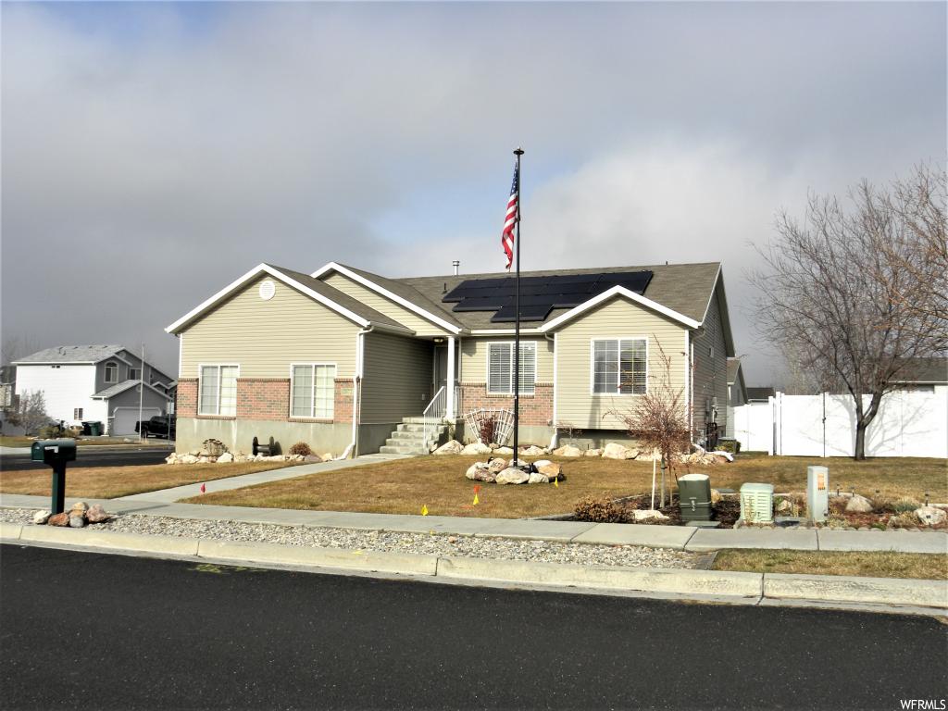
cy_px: 356
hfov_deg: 61.7
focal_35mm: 29
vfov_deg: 48.2
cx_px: 474
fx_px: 794
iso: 64
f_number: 6.3
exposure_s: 1/302
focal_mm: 5.2
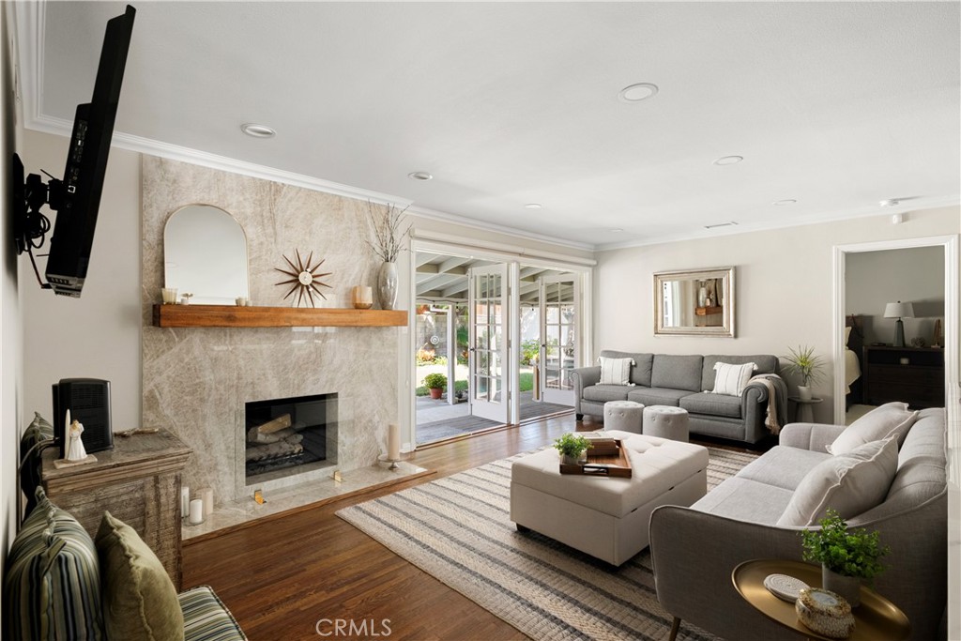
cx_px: 480
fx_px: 427
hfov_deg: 96.7
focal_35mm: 16
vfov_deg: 73.8
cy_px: 320
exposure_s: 1.3
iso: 125
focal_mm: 16
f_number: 11
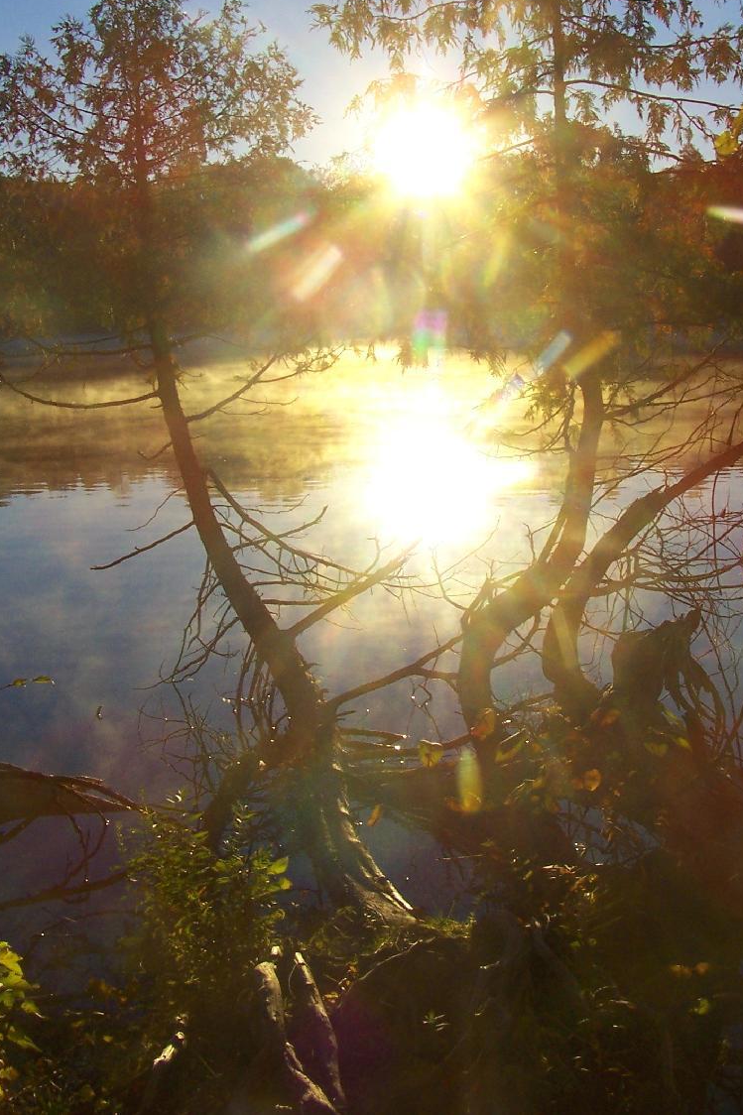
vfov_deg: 40.9
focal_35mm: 48
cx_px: 423
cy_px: 440
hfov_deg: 28.0
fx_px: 1486
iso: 100
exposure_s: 1/1000
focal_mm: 6.3
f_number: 5.6
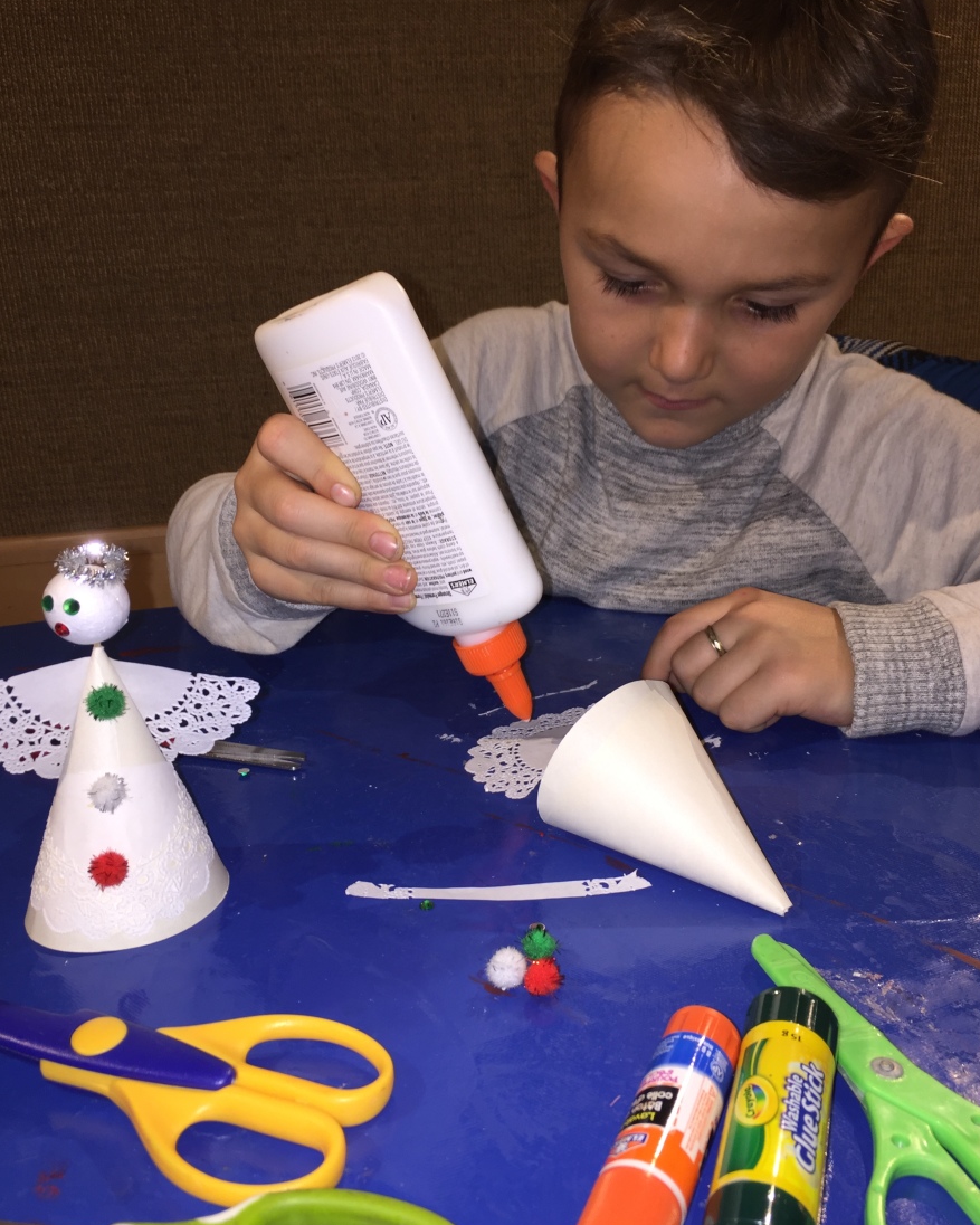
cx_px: 494
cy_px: 649
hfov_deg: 47.1
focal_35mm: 31
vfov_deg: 57.1
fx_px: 1124
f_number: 2.2
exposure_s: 1/35
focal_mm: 4.15
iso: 32
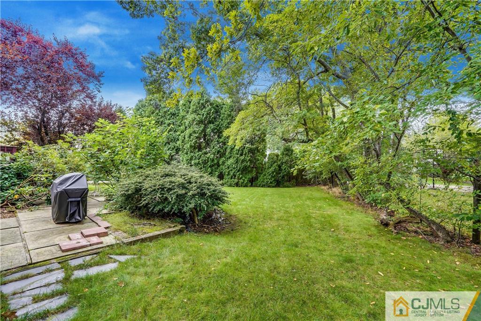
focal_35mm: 16
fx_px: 214
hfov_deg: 96.8
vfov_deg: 73.7
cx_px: 240
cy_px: 160
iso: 400
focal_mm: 16
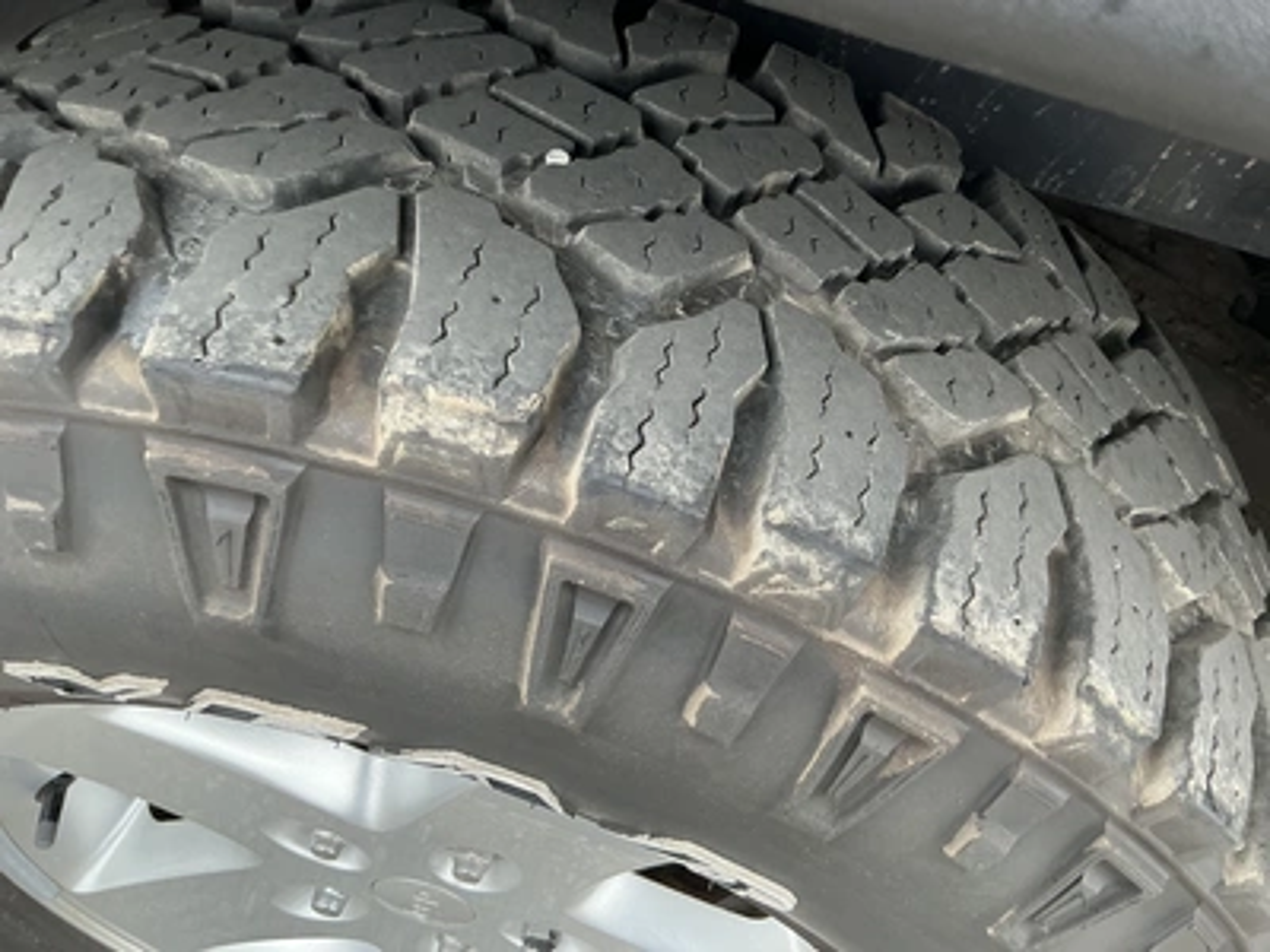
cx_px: 635
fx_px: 1027
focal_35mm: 28
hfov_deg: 63.4
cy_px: 476
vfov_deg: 49.7
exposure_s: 1/172
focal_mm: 3
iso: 32
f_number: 1.8
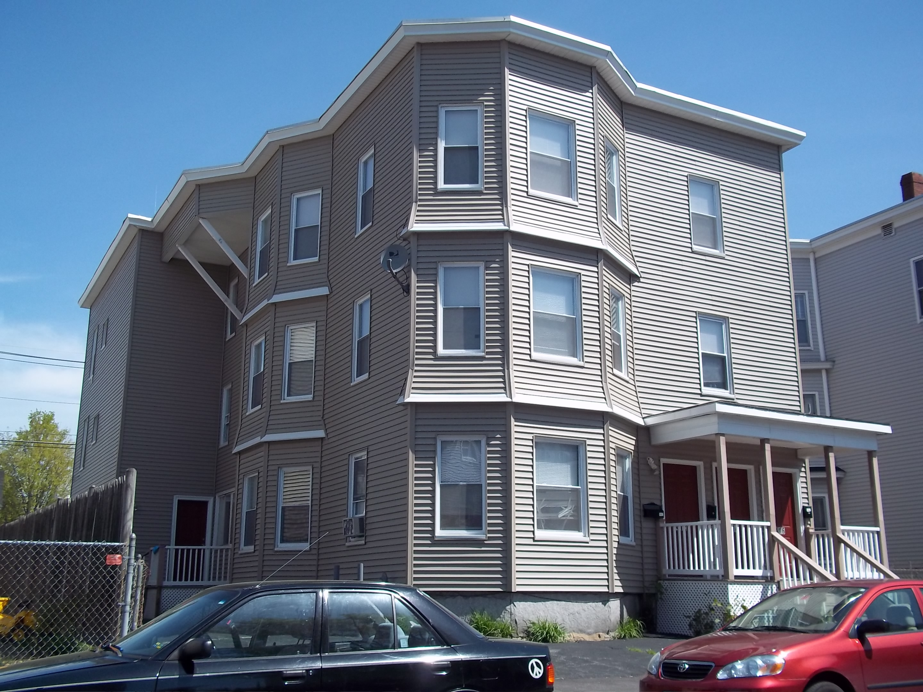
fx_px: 960
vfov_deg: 39.7
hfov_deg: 51.4
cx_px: 462
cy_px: 346
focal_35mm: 36
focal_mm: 6.5
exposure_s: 1/200
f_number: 8
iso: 80
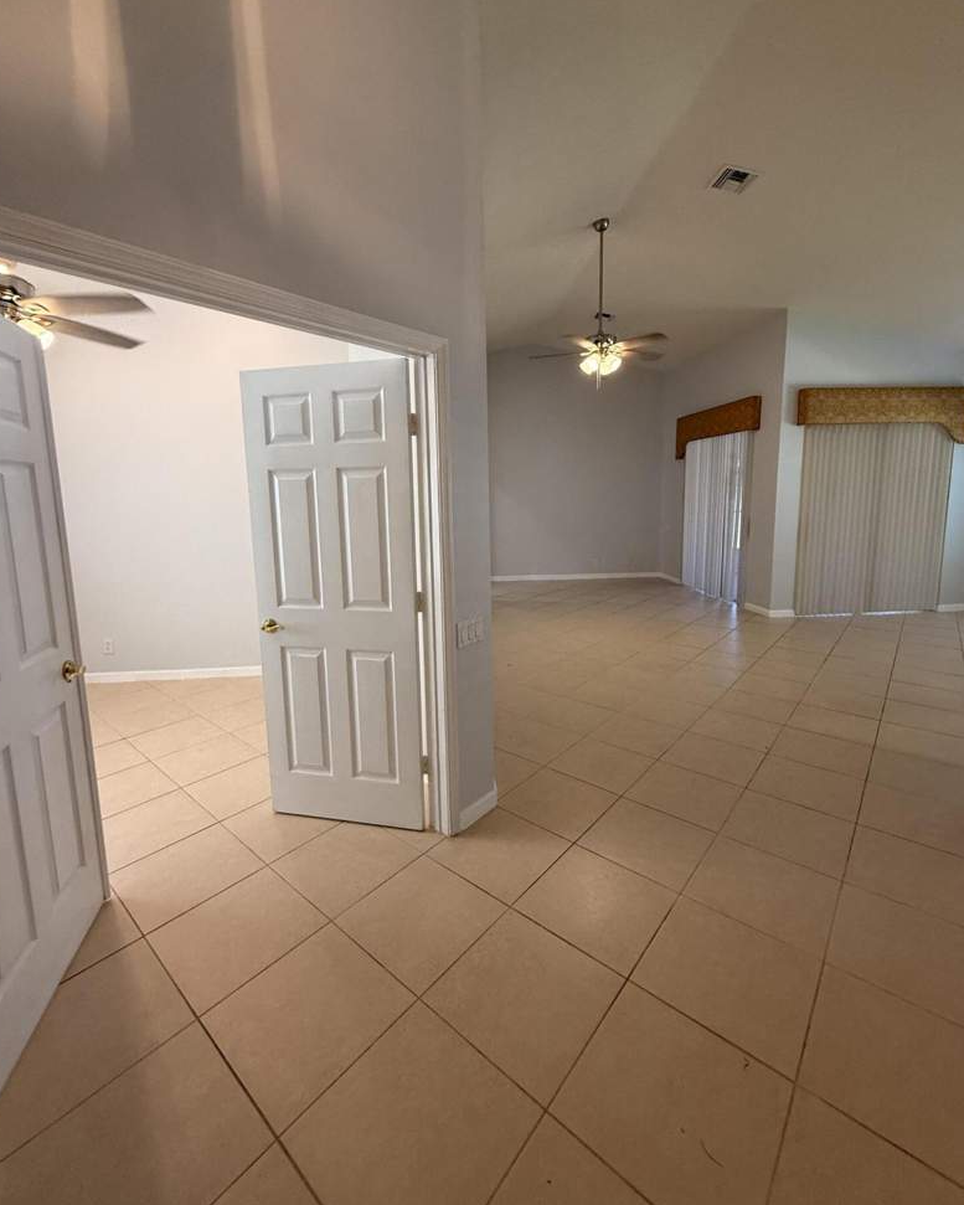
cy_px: 568
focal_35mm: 15
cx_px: 478
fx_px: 535
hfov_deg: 84.0
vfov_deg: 96.7
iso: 200
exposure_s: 1/120
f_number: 2.2
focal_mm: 2.22
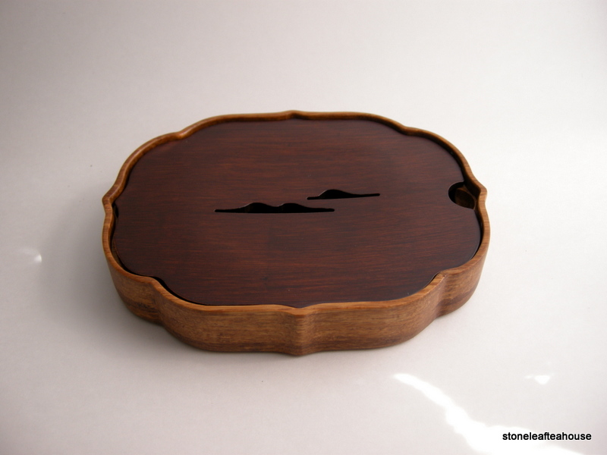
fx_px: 614
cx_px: 304
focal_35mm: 35
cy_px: 228
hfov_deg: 52.6
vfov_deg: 40.7
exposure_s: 1/71.2
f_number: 3
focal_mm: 7.5
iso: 64
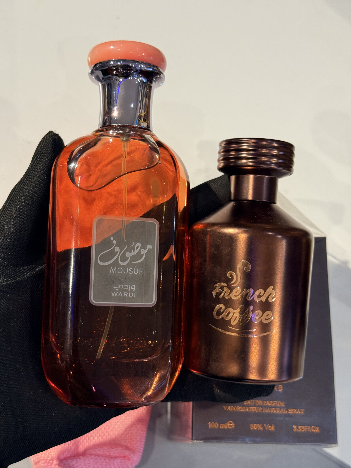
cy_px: 234
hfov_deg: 30.3
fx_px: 649
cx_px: 176
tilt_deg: -71.0
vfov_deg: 39.7
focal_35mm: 48
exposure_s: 1/50
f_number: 1.78
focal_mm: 6.76
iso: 80
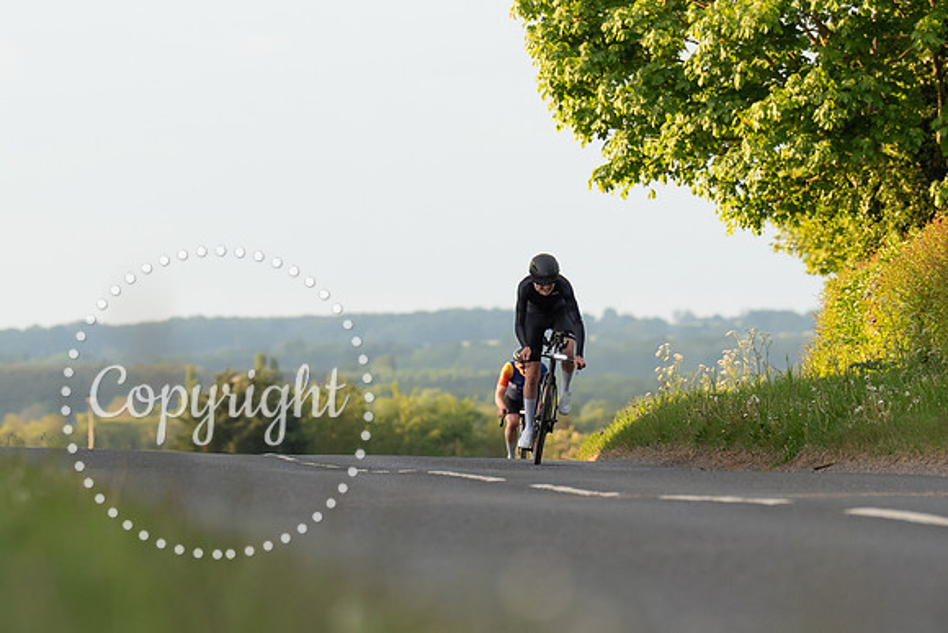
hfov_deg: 4.7
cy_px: 428
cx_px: 578
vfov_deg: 3.1
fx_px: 11627
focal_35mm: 441
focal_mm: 200
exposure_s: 1/1000
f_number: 4
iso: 640
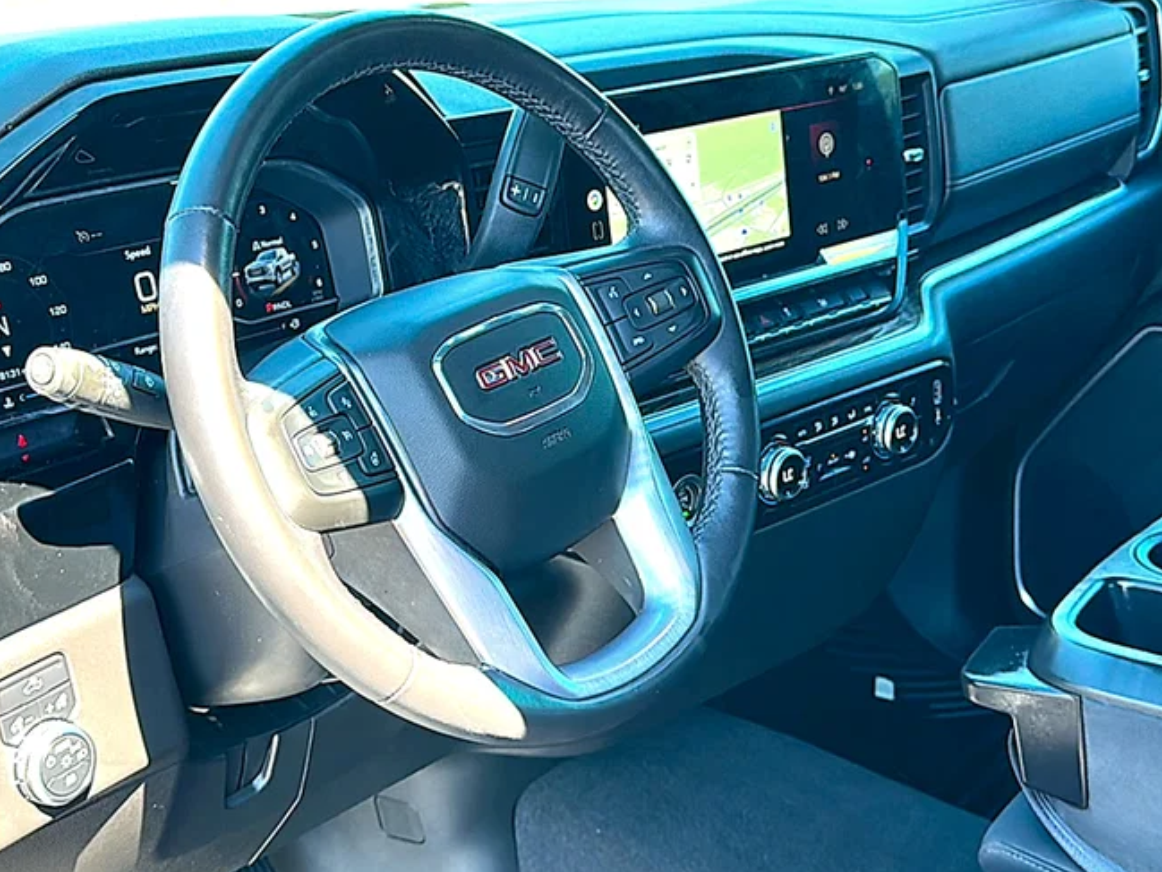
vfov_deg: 35.1
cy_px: 434
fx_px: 1377
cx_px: 575
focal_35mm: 41
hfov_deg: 45.8
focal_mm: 6.86
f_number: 1.78
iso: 125
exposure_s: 1/139
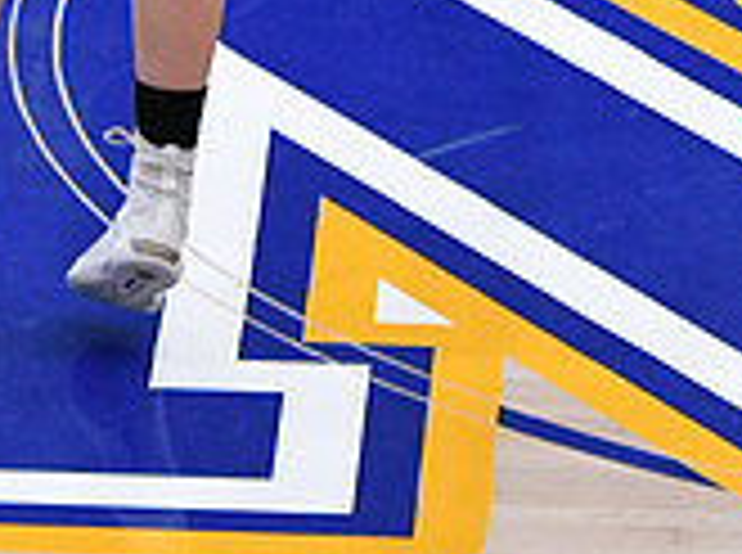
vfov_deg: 2.4
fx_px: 13261
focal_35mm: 620
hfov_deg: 3.2
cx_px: 169
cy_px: -662
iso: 6400
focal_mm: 122
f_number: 3.2
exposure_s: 1/1250
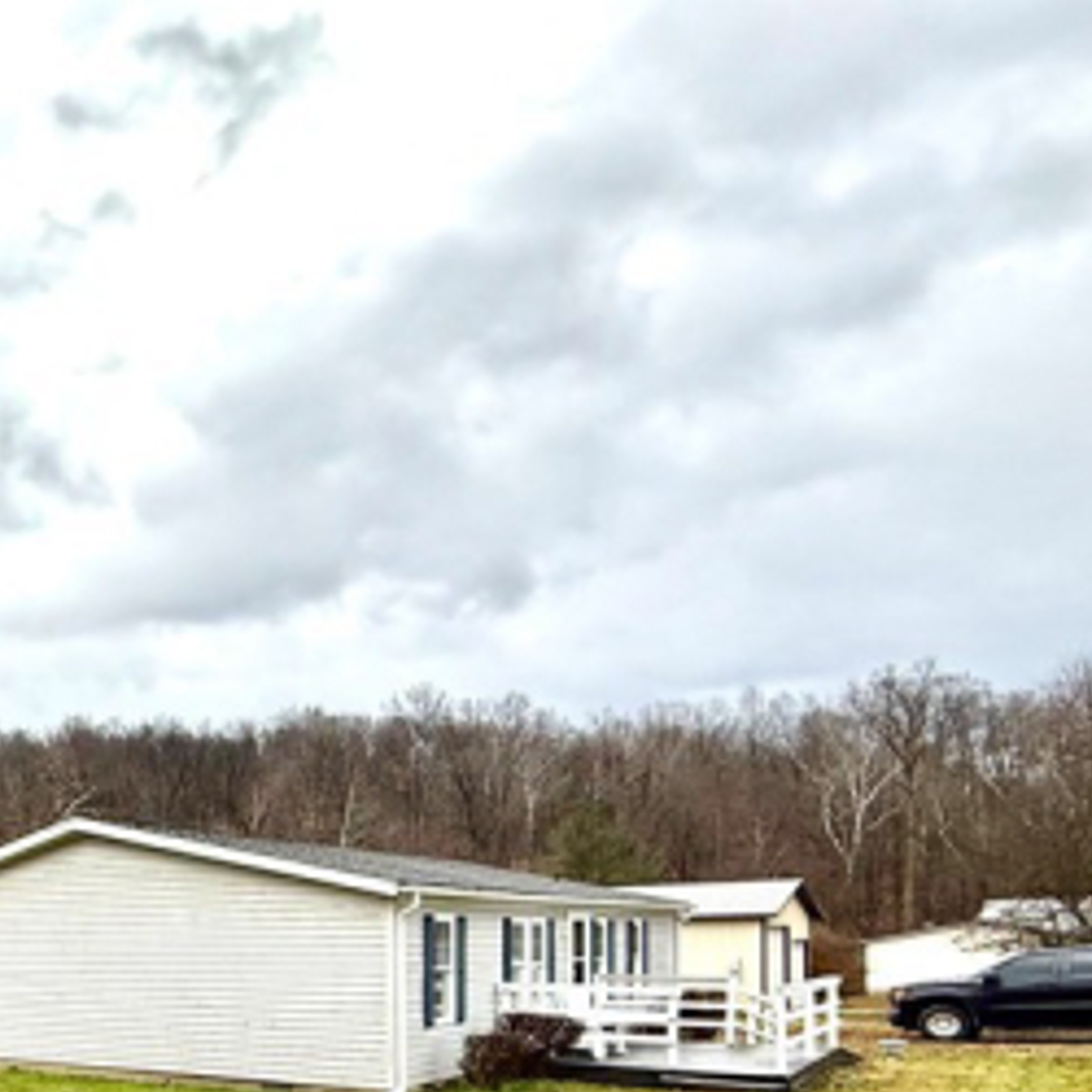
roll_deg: +0.5
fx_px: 1178
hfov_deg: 37.7
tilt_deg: +0.4
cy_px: 952
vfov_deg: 45.7
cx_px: -212
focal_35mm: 33
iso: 50
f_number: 2.2
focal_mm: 2.22
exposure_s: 1/942
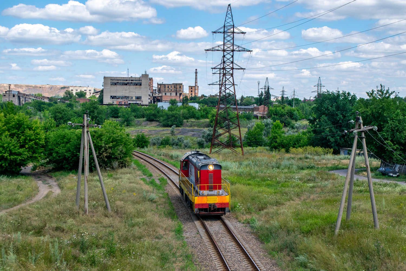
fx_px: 643
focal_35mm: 57
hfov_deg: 35.1
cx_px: 203
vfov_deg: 23.8
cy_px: 136
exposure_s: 1/640
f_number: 5
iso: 160
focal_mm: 38
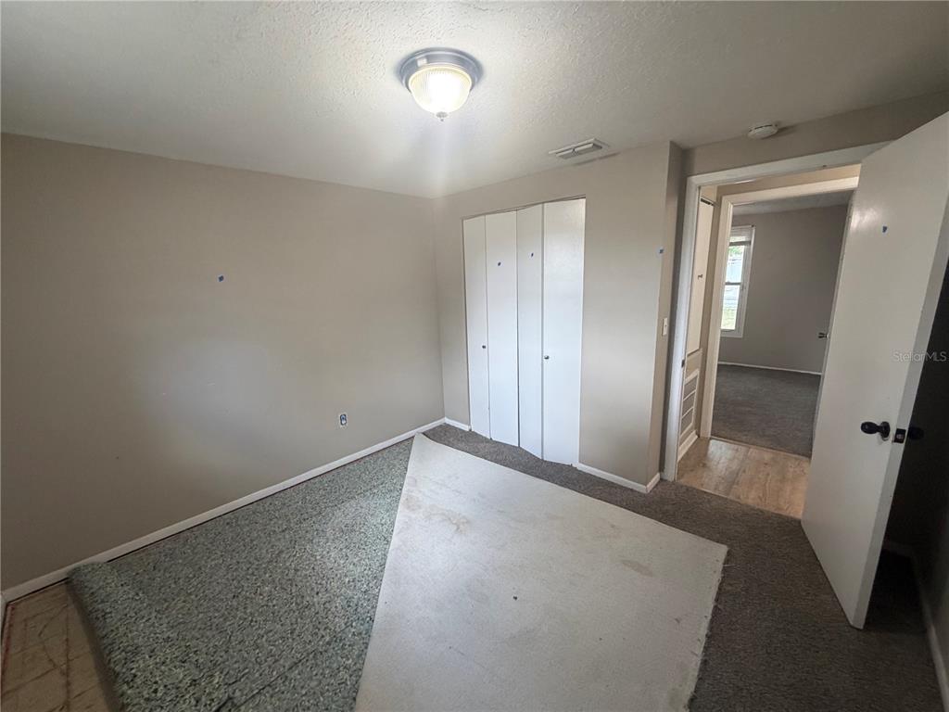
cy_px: 356
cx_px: 474
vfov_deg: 85.7
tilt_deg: -13.6
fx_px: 384
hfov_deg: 102.1
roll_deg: +2.2
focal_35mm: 14
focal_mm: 2.22
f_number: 2.2
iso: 250
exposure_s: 1/60
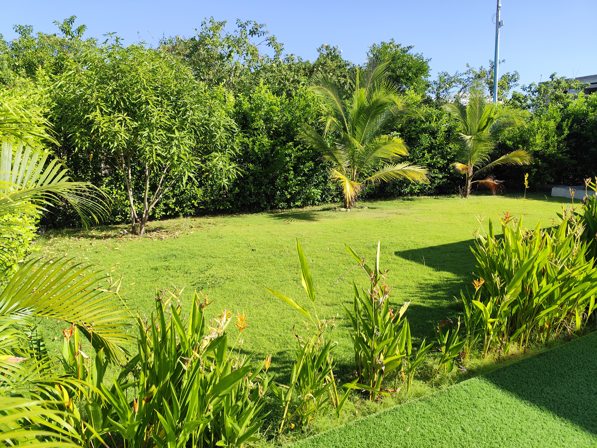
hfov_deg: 73.9
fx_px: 397
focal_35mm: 23
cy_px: 224
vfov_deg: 58.9
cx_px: 298
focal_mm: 6.19
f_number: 1.65
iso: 50
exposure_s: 1/577
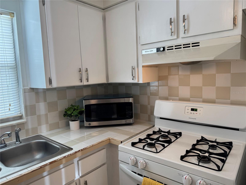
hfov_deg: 71.6
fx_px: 171
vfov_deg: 56.8
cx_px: 123
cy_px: 92
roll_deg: +2.0
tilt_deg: -6.5
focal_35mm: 24
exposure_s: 1/120
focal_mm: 6.76
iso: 100
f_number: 1.78
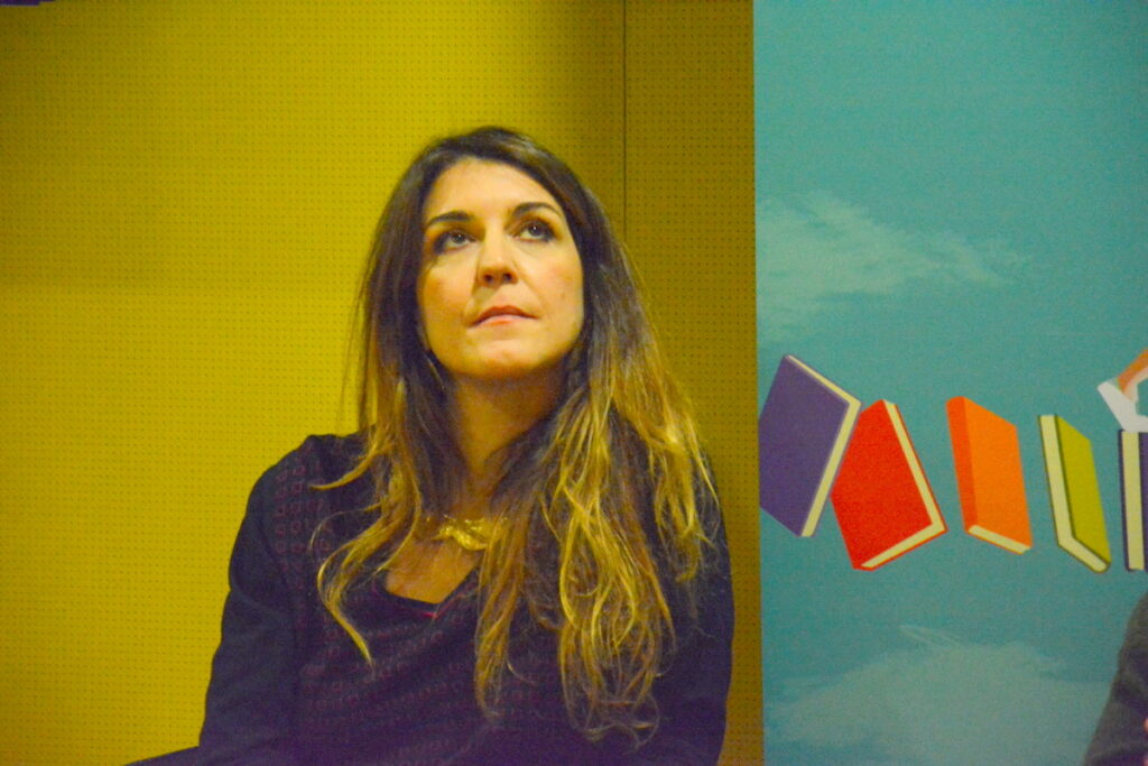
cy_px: 383
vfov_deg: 8.7
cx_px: 574
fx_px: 5023
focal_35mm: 158
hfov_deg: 13.0
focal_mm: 105
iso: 6400
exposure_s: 1/125
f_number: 5.6
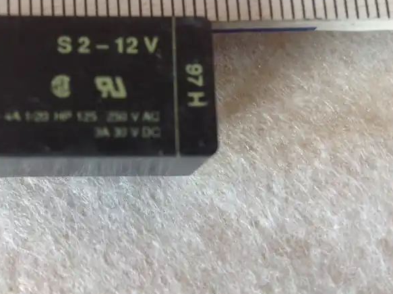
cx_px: 92
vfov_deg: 24.2
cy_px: 91
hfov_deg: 31.6
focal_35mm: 60
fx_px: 680
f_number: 2.4
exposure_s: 1/15
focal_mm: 4.28
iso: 80
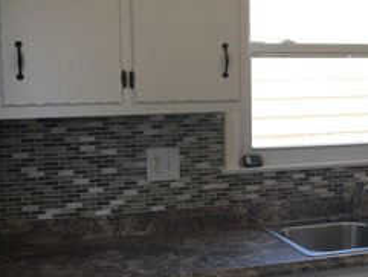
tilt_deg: -6.3
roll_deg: +0.4
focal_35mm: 77
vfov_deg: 19.2
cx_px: 315
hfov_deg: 24.7
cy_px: 145
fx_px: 819
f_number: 2.2
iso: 40
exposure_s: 1/120
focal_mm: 4.15
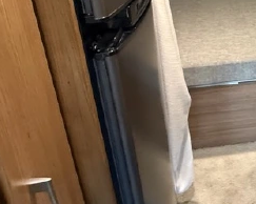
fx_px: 341
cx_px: 250
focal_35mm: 45
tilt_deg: -21.1
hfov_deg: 37.3
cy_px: 15
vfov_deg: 31.6
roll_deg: +1.0
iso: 800
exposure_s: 1/60
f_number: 2.2
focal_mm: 2.22
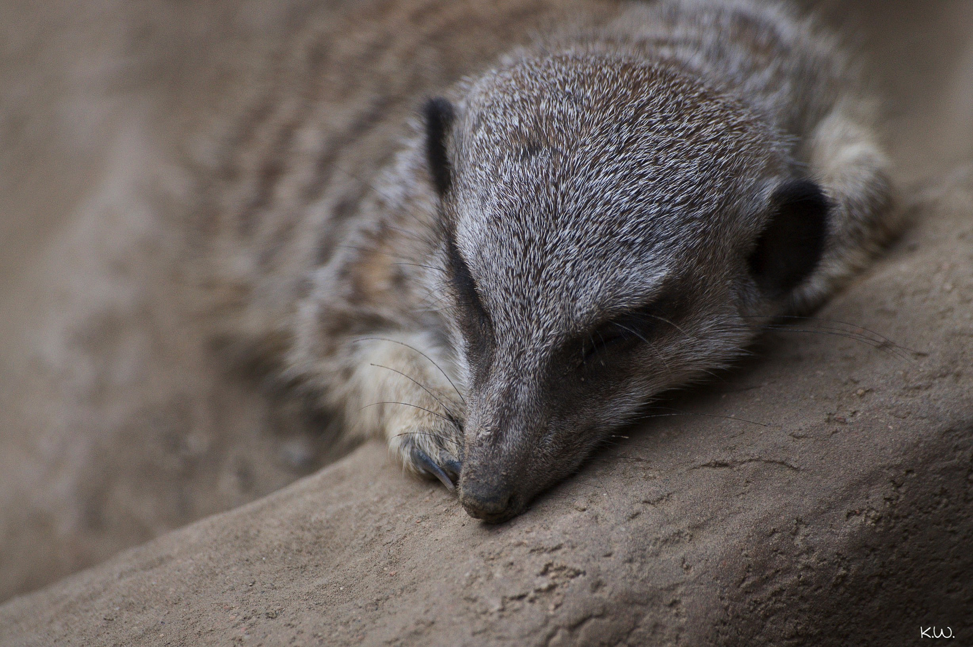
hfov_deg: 4.6
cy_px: 324
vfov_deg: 3.0
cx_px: 486
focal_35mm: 450
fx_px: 12150
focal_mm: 300
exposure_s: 1/500
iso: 640
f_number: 5.6
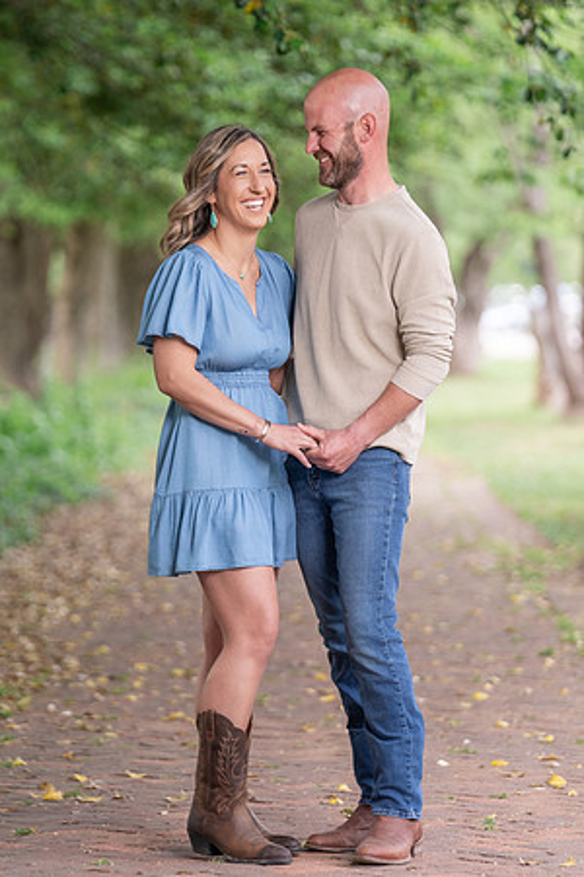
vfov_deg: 10.3
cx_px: 292
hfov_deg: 6.9
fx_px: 4866
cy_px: 438
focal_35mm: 200
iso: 800
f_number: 4
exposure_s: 1/200
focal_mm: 200
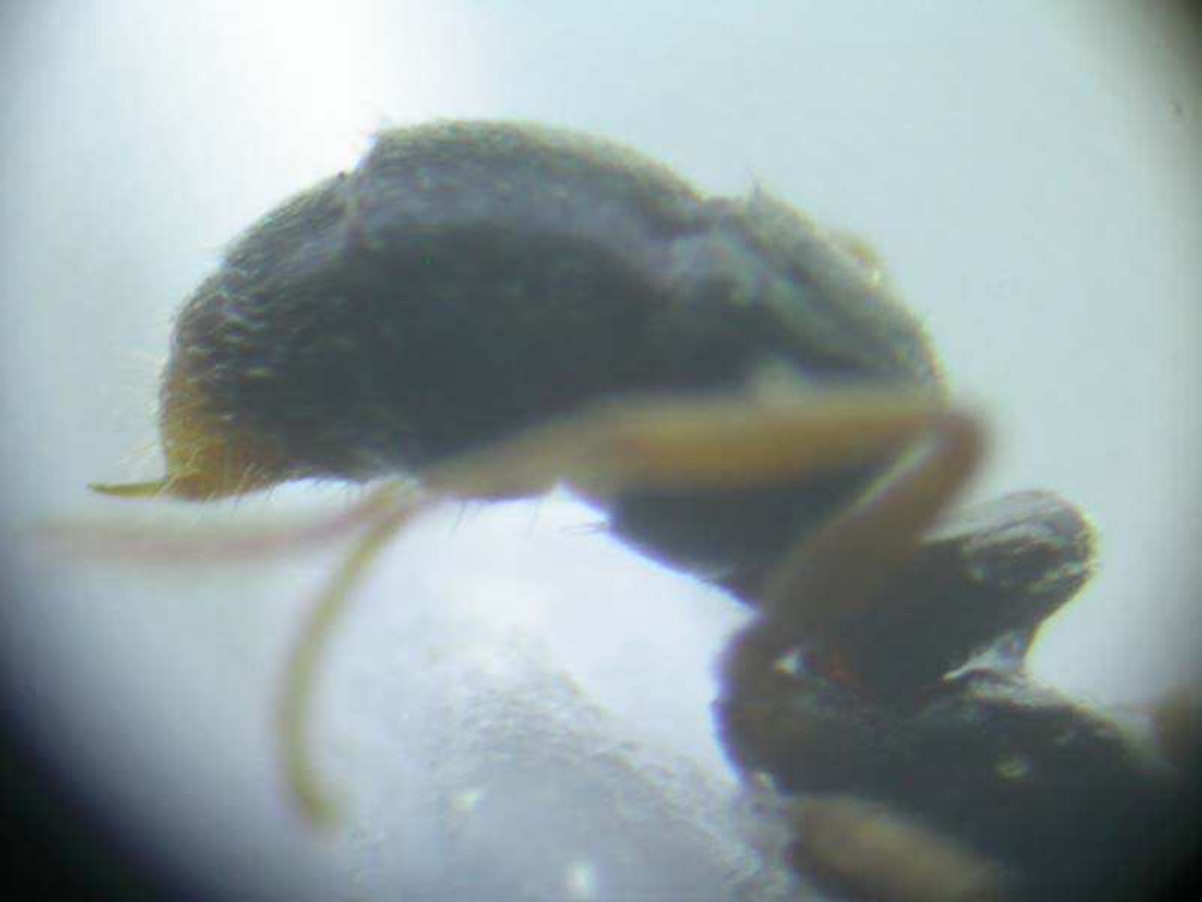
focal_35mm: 145
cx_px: 601
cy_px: 451
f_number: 4.9
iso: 100
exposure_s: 1/2
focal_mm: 30
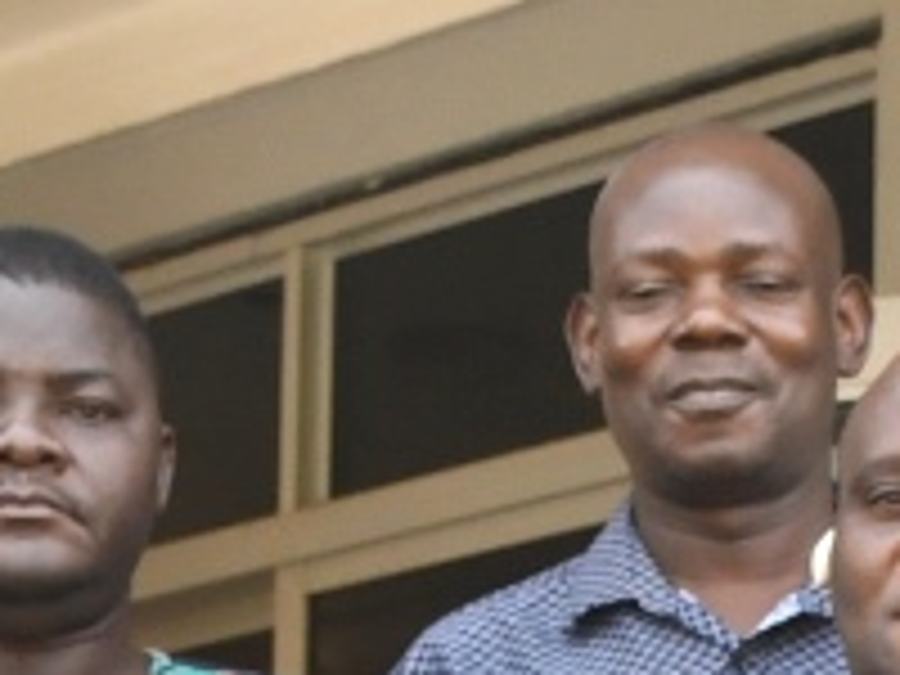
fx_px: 8008
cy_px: 1658
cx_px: 972
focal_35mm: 308
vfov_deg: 4.7
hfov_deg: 6.4
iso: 400
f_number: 5.6
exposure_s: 1/250
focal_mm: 27
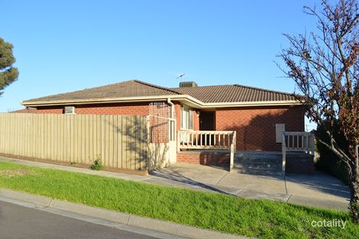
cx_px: 180
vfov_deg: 43.6
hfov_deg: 61.9
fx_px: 299
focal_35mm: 30
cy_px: 120
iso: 100
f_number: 6.3
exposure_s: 1/160
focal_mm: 20
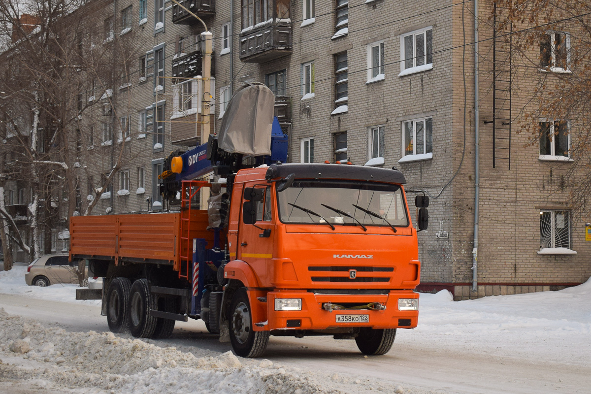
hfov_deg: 38.9
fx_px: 837
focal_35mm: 51
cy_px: 197
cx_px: 296
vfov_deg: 26.5
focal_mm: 34
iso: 400
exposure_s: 1/800
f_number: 4.5
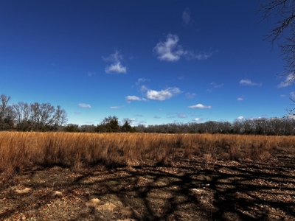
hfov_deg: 71.6
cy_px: 110
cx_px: 148
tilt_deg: +5.4
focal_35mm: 24
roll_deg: -2.0
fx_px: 205
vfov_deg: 56.8
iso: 80
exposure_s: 1/5525
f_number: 1.78
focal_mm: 6.86
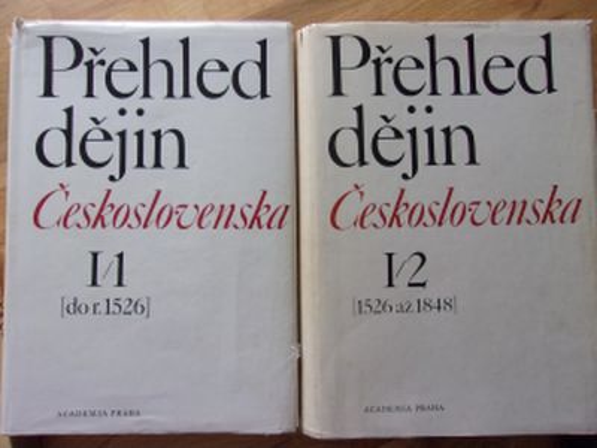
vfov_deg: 51.4
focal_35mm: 27
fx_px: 466
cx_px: 298
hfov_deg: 65.3
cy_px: 224
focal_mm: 4.9
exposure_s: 1/34
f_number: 3
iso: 283
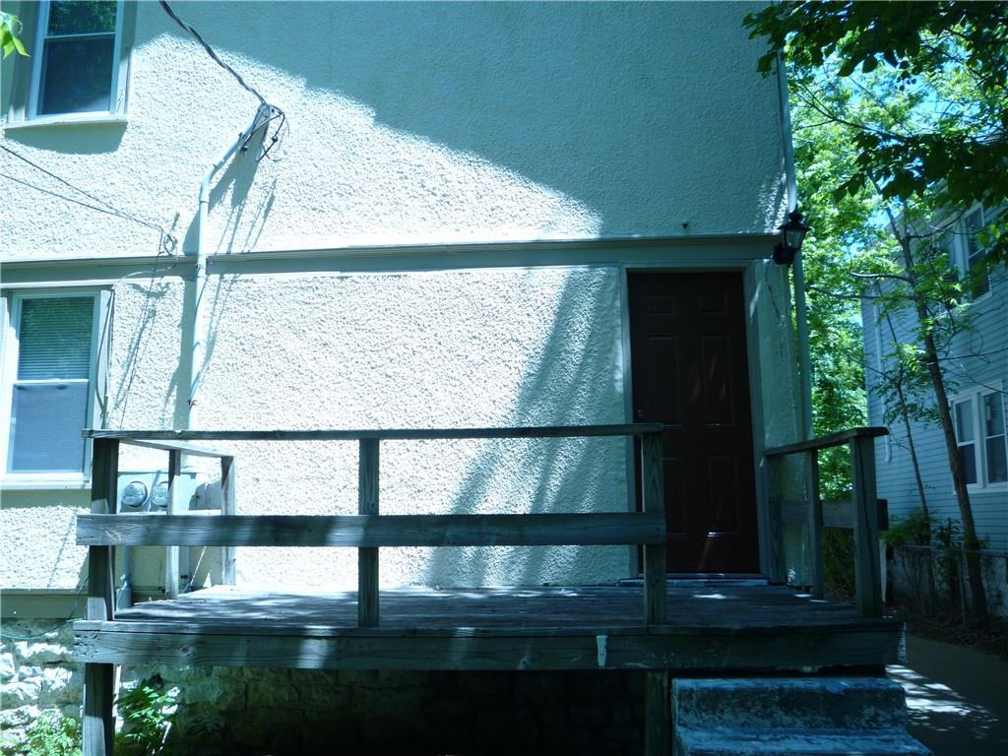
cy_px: 378
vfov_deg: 46.8
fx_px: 874
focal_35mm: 30
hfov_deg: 60.0
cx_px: 504
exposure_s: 1/160
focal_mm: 5.2
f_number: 4
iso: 100
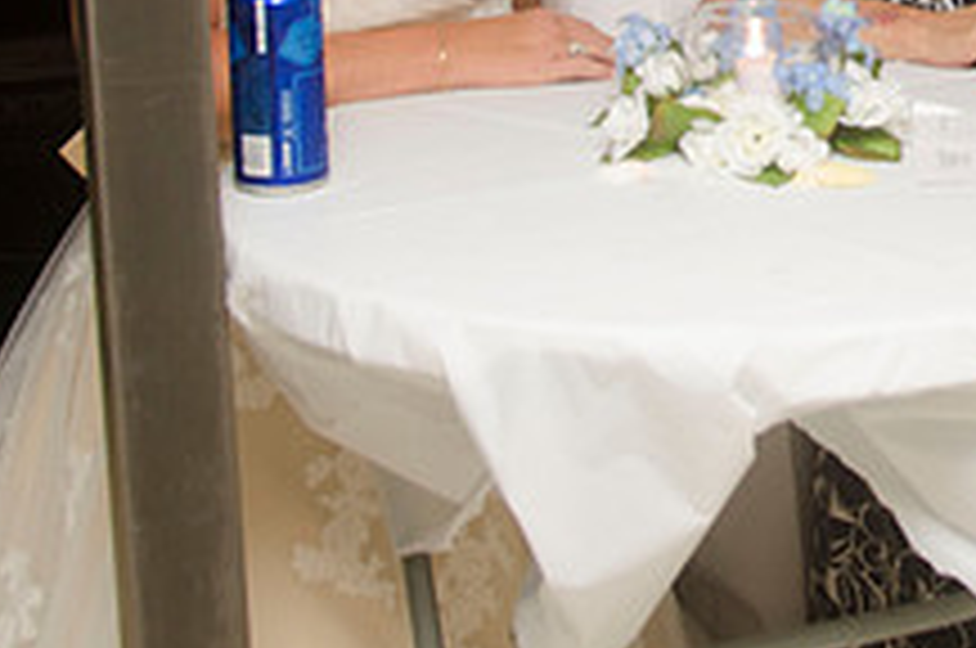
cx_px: 1016
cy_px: -158
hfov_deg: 24.1
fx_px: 2166
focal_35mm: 80
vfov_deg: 16.2
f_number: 5.6
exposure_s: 1/60
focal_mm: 20
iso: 400
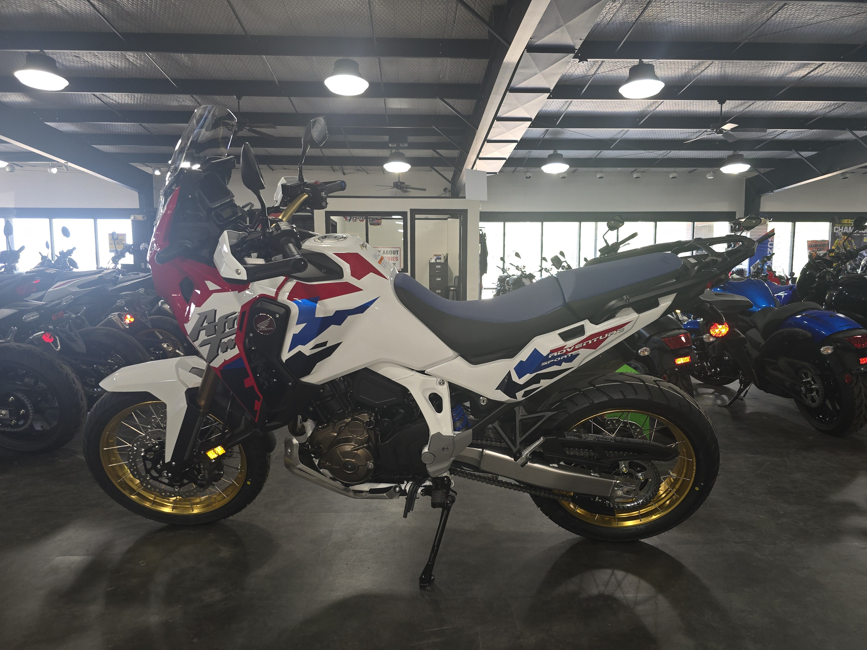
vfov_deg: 58.9
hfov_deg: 73.9
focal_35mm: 23
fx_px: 576
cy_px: 325
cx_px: 434
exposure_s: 1/60
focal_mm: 6.3
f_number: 1.7
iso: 100
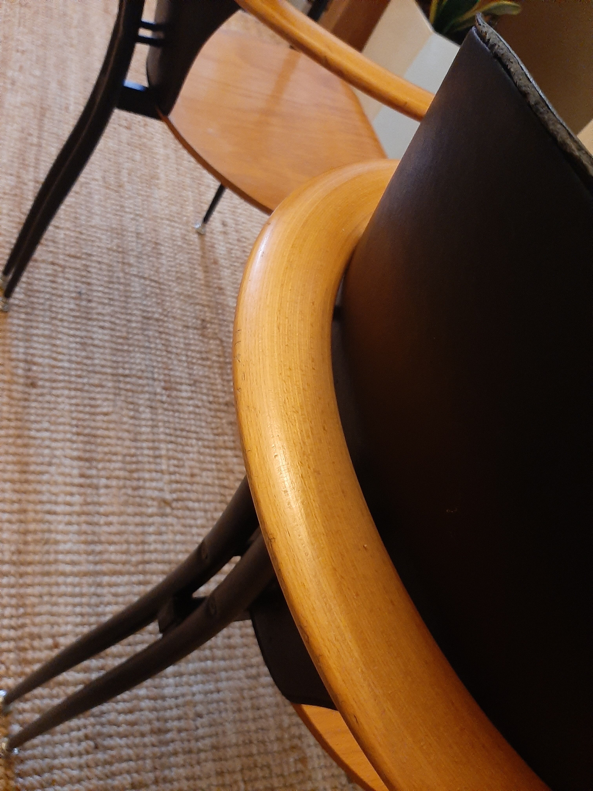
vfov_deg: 67.3
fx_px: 594
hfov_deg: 53.1
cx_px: 296
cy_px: 396
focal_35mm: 26
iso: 500
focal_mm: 3.93
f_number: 1.7
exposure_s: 1/20
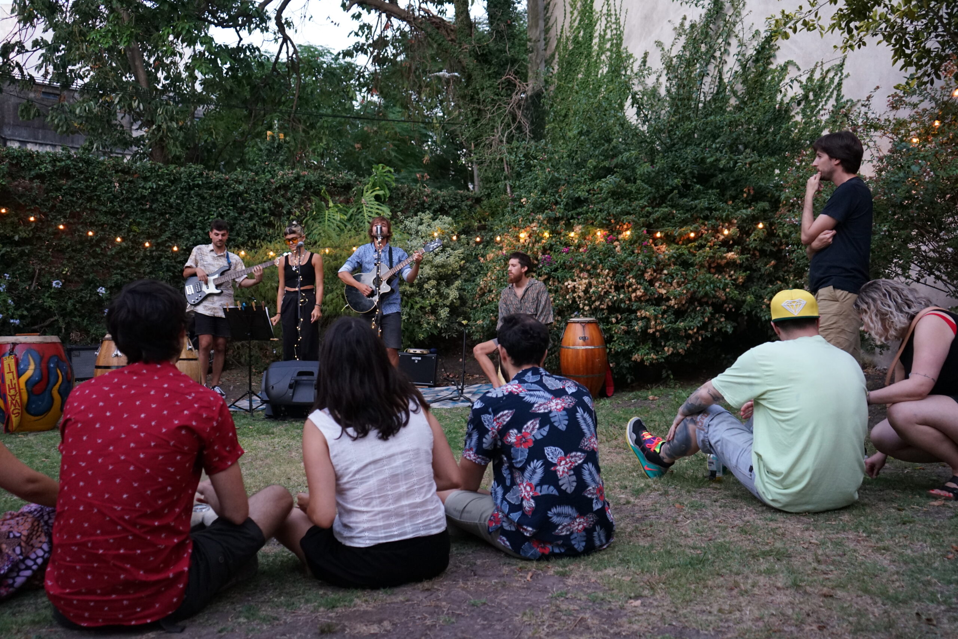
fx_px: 798
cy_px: 320
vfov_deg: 43.6
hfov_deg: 61.9
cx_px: 479
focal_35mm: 30
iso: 2000
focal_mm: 30
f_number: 3.5
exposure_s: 1/160
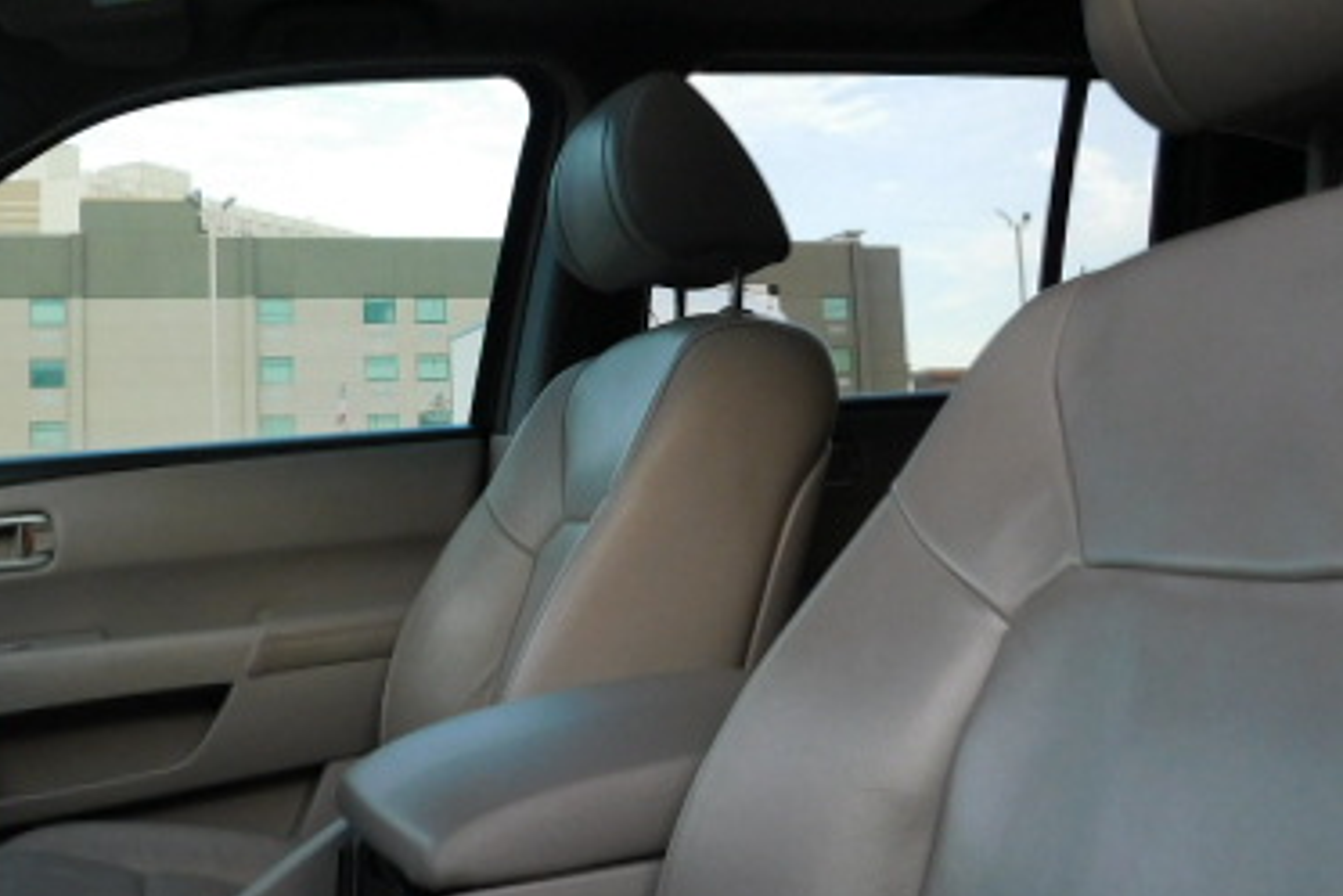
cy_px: 284
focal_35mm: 41
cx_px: 544
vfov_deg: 32.3
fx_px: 1530
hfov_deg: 47.1
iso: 125
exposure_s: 1/125
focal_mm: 4
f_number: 3
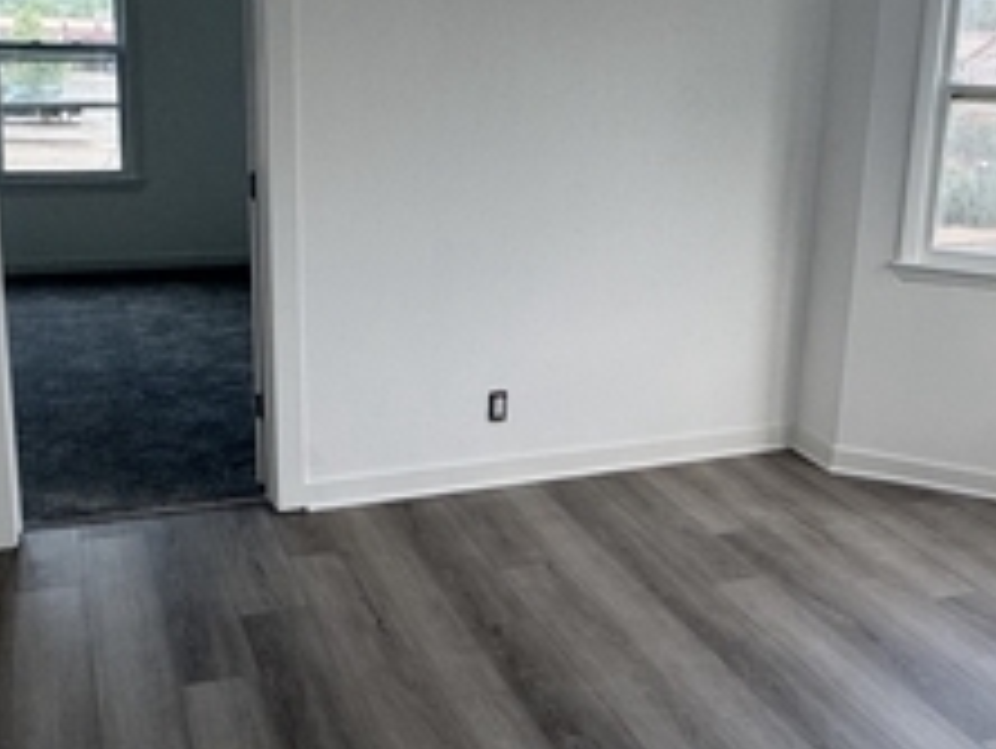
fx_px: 1210
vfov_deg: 34.3
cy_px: 292
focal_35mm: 42
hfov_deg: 44.6
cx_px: 563
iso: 125
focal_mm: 2.22
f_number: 2.2
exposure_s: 1/120
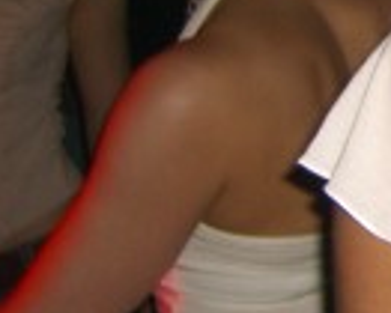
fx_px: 1969
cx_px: 889
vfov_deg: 9.0
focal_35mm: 170
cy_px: -39
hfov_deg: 10.1
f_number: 2.8
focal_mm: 7.9
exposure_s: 1/60
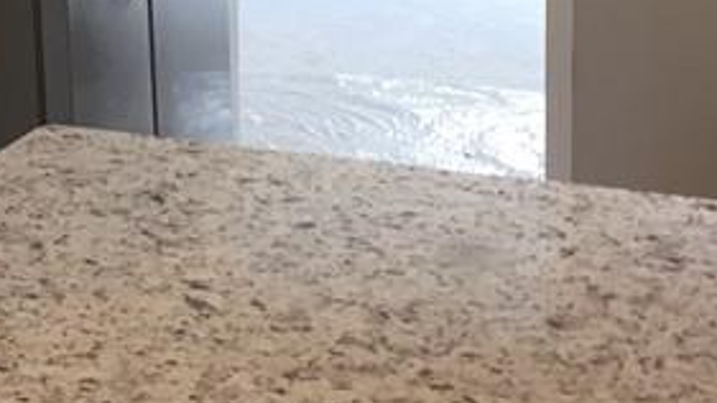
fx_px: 2186
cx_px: -36
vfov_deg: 10.2
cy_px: -173
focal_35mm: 115
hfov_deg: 18.1
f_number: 2.2
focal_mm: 4.15
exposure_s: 1/30
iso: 32
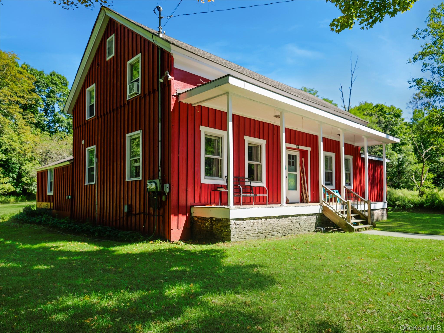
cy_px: 166
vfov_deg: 56.8
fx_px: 308
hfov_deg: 71.6
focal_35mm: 24
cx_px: 222
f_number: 3.5
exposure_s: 1/160
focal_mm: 12
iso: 200
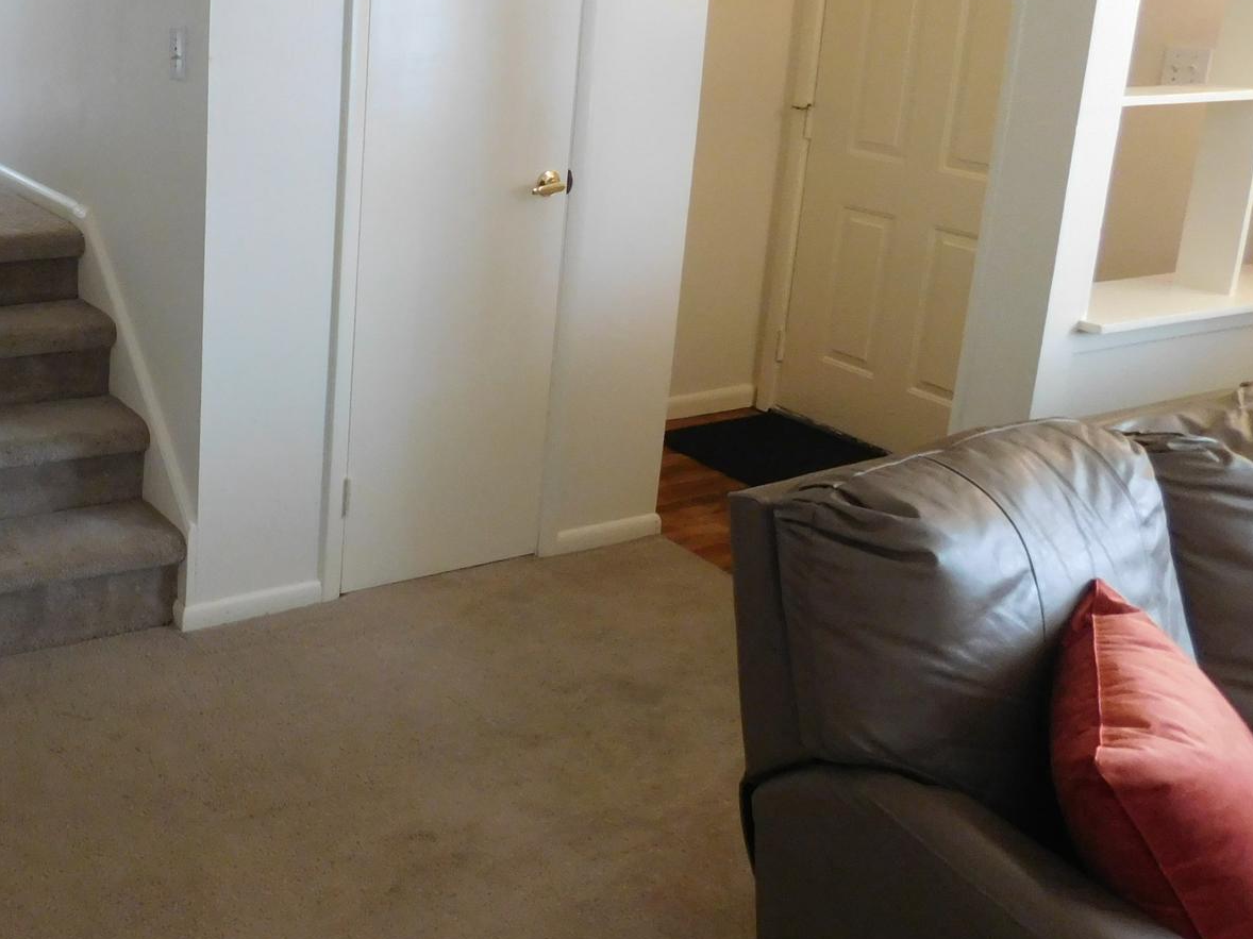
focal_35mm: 40
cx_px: 169
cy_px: 255
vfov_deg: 35.3
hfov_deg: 43.5
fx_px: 1448
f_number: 3
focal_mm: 4
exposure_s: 1/30
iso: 320
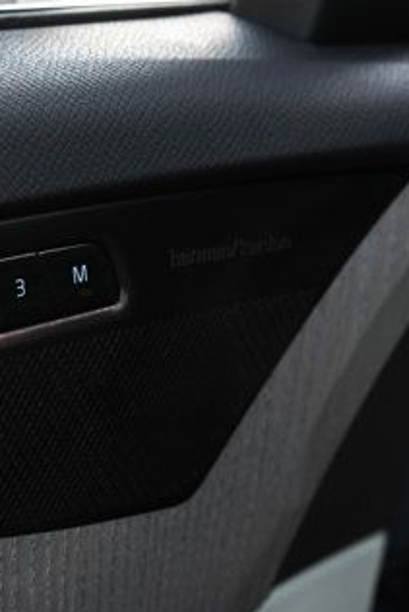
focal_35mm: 81
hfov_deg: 16.4
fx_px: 1379
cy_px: 367
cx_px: -37
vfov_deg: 25.0
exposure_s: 1/200
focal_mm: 40
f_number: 6.3
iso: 1000
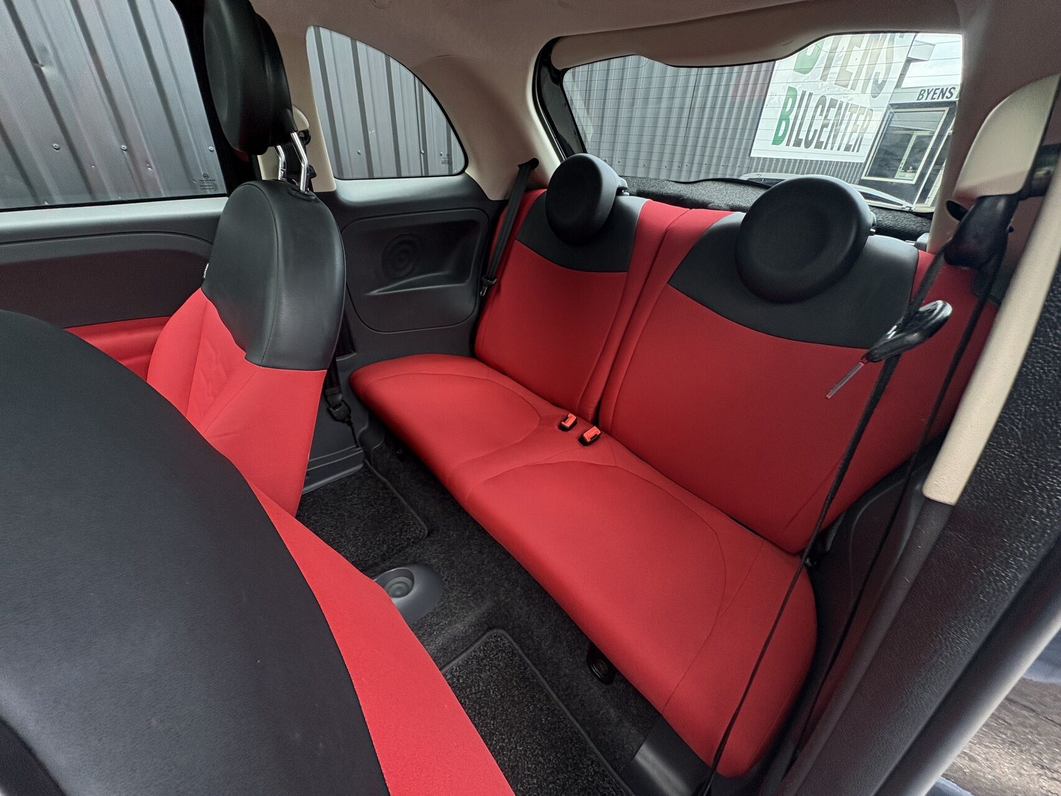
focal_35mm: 14
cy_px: 398
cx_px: 530
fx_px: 429
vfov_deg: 85.7
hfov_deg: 102.1
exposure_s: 1/99
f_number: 2.2
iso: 100
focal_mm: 2.22
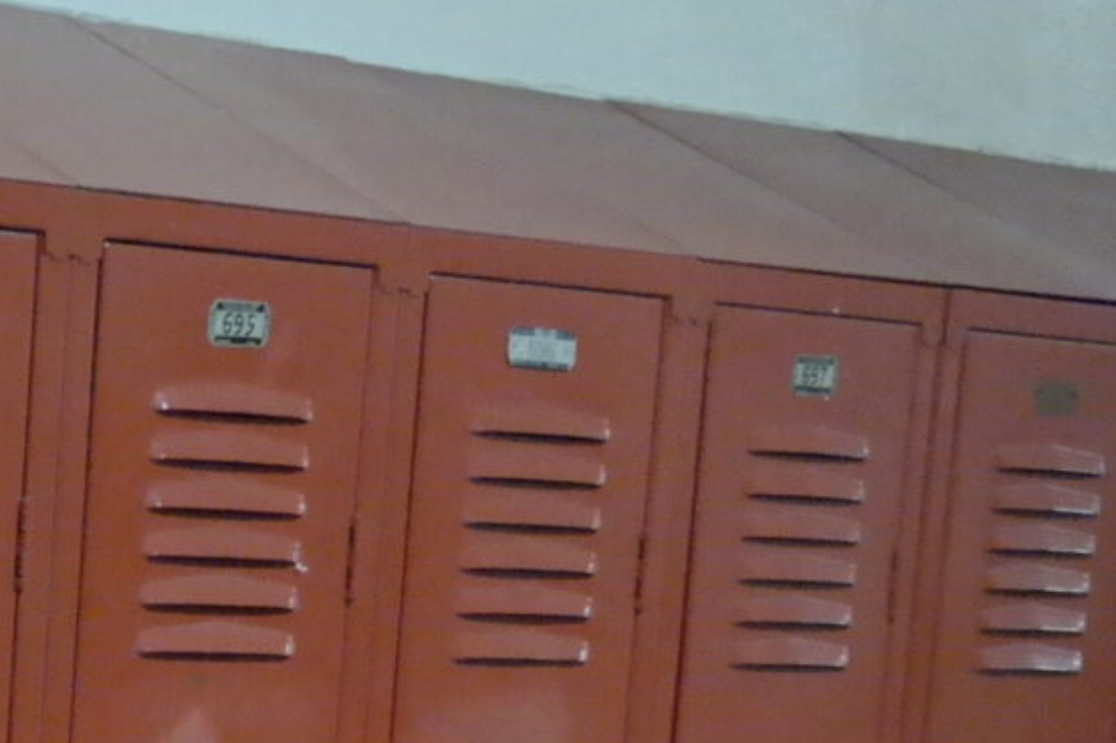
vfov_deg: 9.3
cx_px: -724
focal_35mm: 139
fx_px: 4306
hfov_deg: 13.6
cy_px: 1459
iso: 3200
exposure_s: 1/30
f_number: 3.5
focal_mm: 20
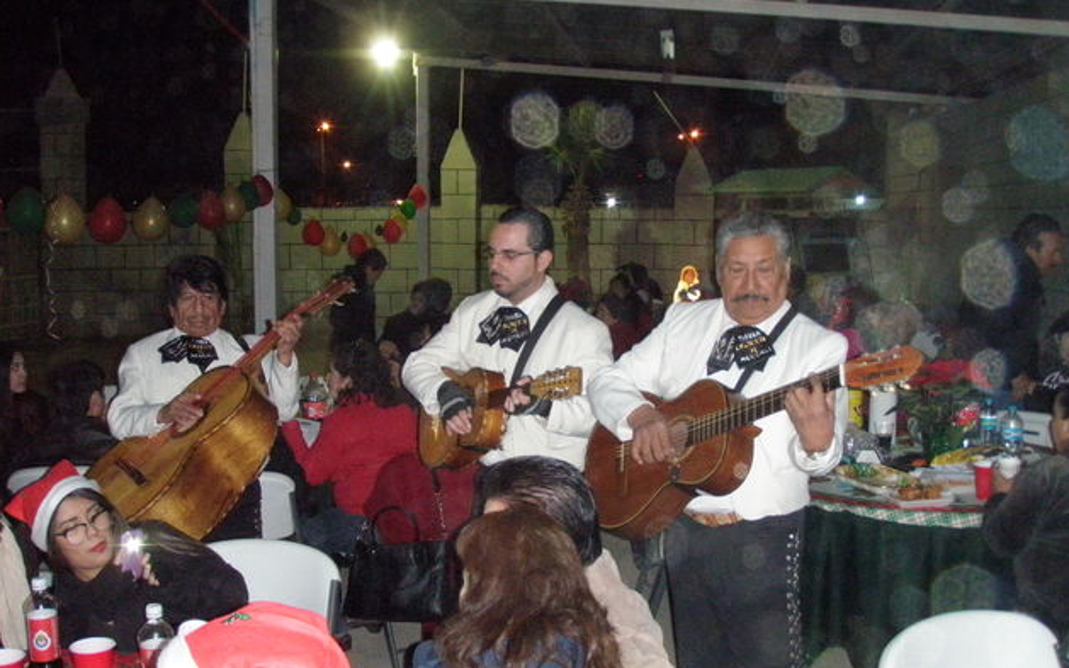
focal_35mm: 41
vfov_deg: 31.2
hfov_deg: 48.2
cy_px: 337
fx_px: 1194
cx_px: 540
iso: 640
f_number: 3.5
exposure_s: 1/30
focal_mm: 6.7
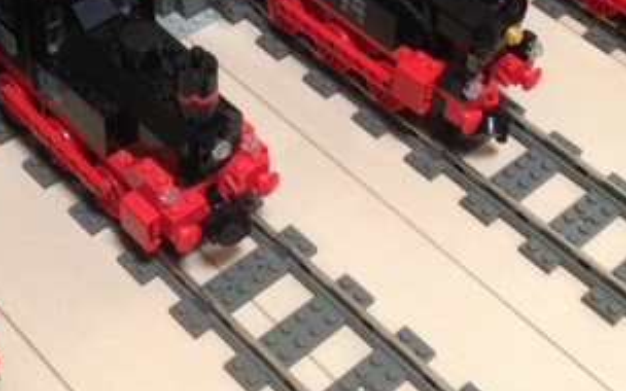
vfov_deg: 16.6
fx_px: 1331
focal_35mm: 78
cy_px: 68
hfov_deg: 26.5
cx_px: 301
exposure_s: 1/20
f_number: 2.4
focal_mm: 4.28
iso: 400
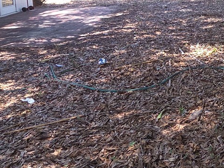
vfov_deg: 30.4
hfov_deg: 36.9
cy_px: -4
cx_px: 240
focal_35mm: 44
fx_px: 285
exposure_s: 1/197
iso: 50
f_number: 2.2
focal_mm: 2.2
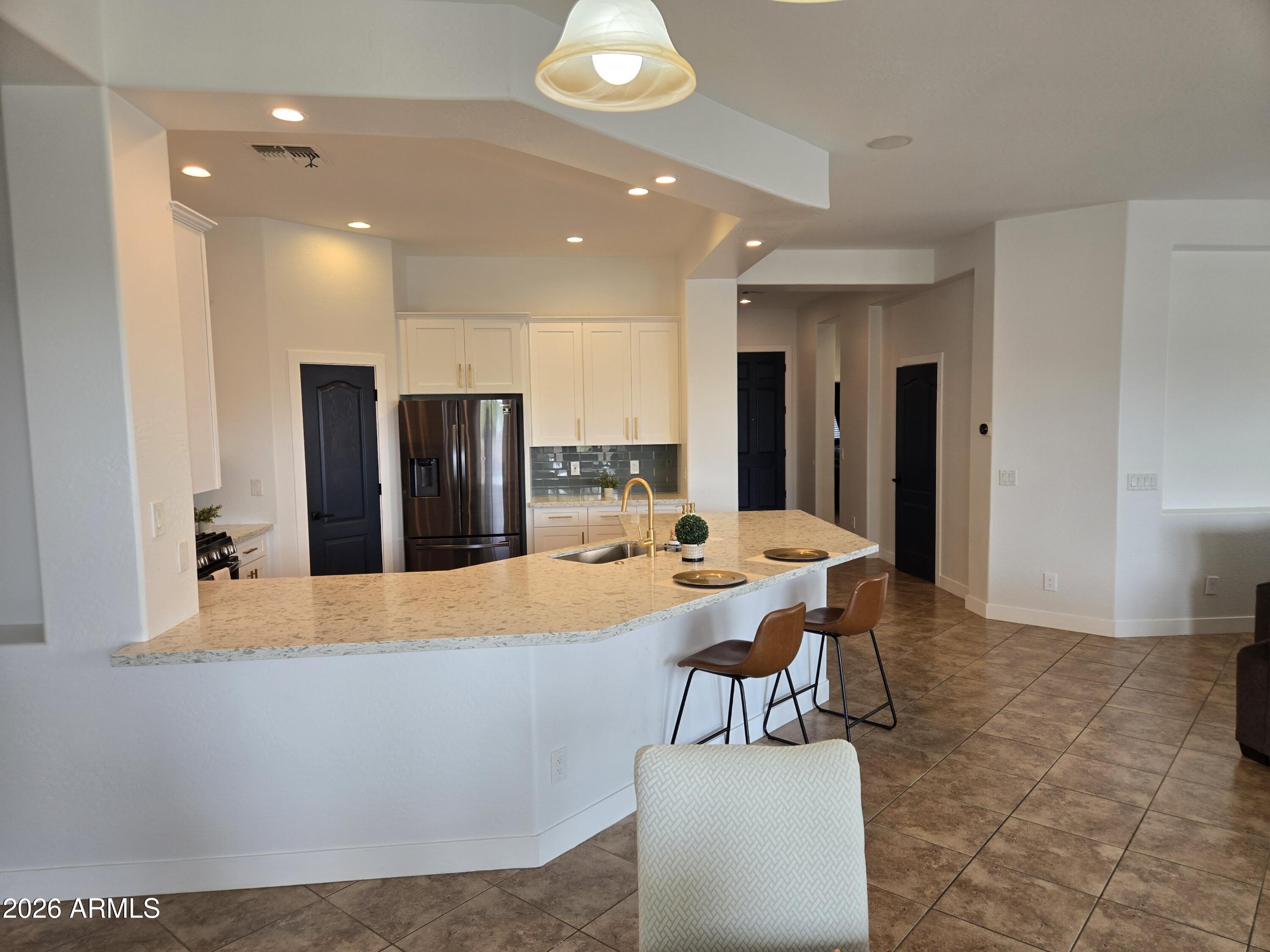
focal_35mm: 23
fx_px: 844
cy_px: 476
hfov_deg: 73.9
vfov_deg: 58.9
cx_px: 635
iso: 100
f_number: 1.8
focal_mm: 5.4
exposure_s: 1/120
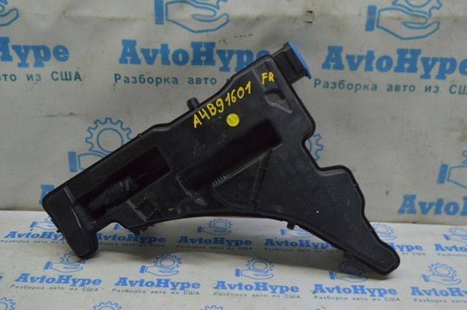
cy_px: 155
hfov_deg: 49.6
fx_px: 505
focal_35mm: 39
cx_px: 234
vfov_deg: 34.1
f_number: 5.6
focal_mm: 26
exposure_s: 1/40
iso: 400
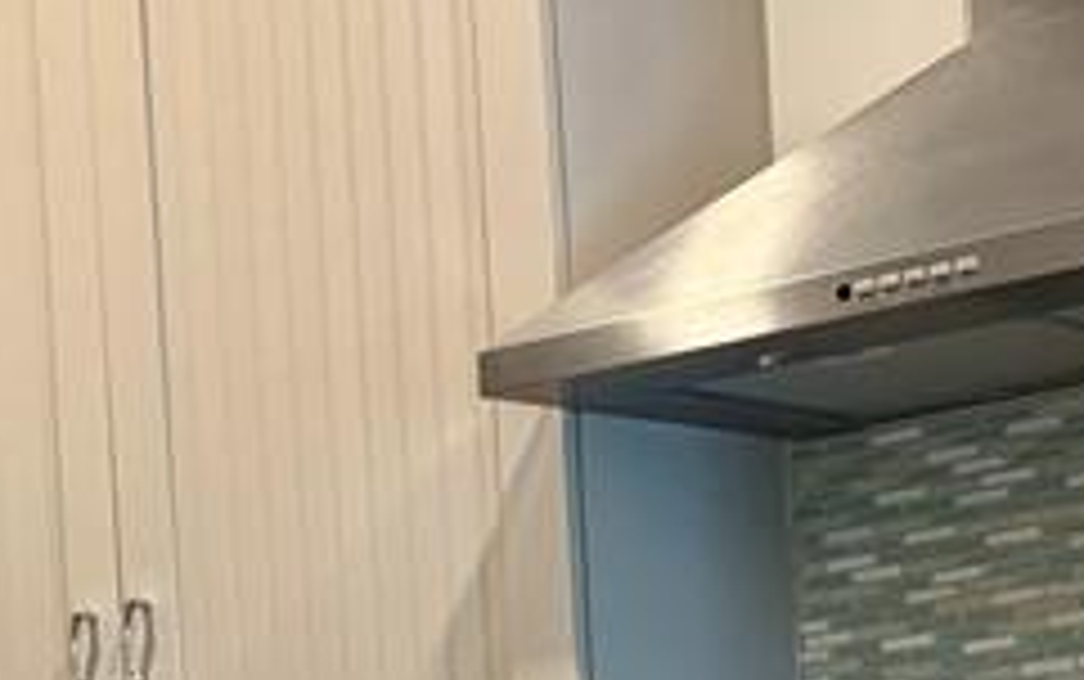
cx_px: -72
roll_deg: +3.5
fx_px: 3459
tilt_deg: -2.0
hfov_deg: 17.3
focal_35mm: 117
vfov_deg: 10.6
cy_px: 1211
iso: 200
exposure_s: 1/60
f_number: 1.6
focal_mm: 5.96
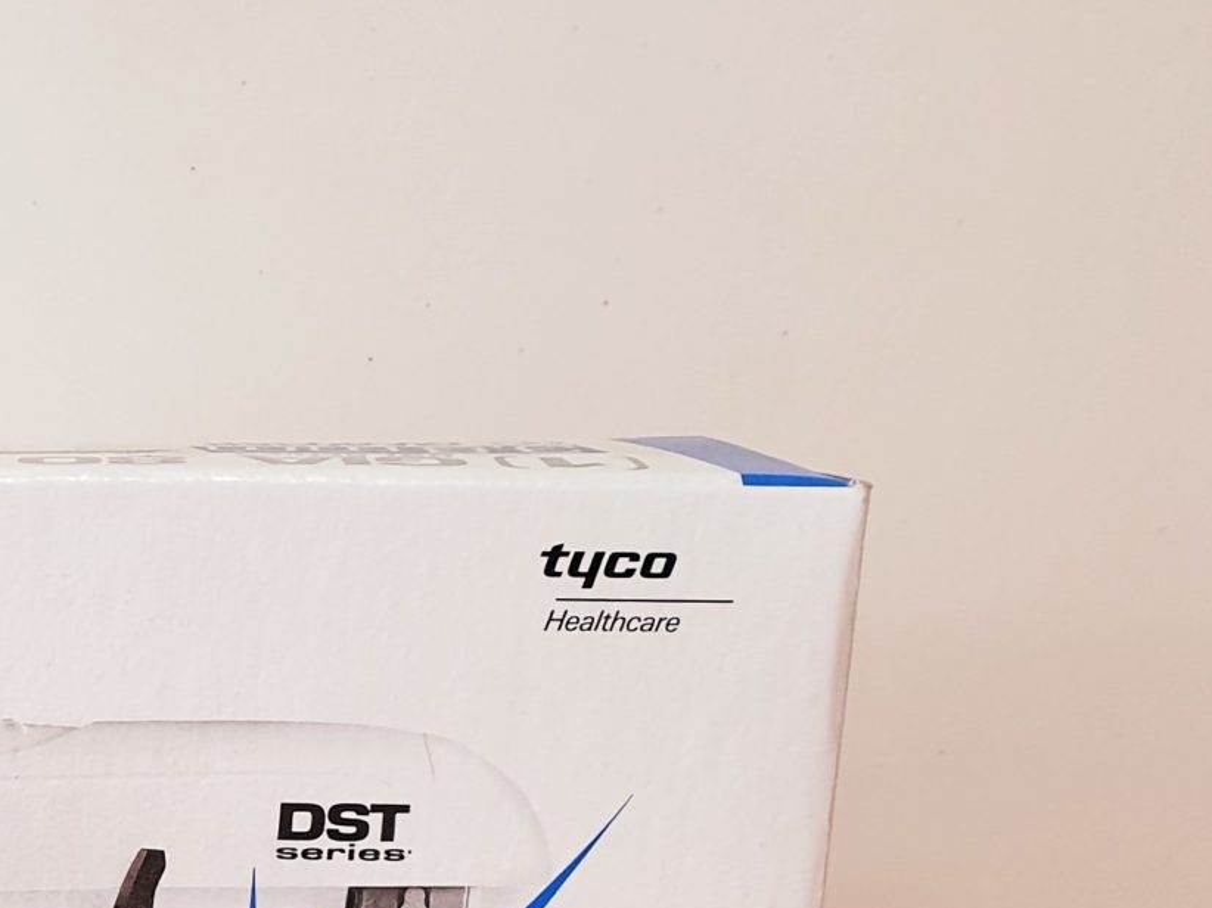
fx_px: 2835
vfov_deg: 17.5
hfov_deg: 21.0
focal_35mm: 81
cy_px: 1024
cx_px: -520
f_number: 2.4
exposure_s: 1/50
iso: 160
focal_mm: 4.3
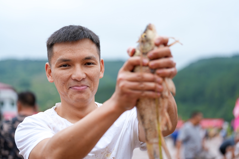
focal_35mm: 70
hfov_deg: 28.8
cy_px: 80
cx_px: 120
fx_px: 465
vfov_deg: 19.4
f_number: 2.8
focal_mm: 70
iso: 100
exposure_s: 1/640
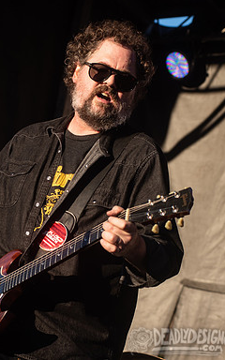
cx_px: -2
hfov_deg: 9.5
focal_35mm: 137
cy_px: 159
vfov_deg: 15.3
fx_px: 1344
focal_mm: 80
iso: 125
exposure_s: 1/250
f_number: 6.3
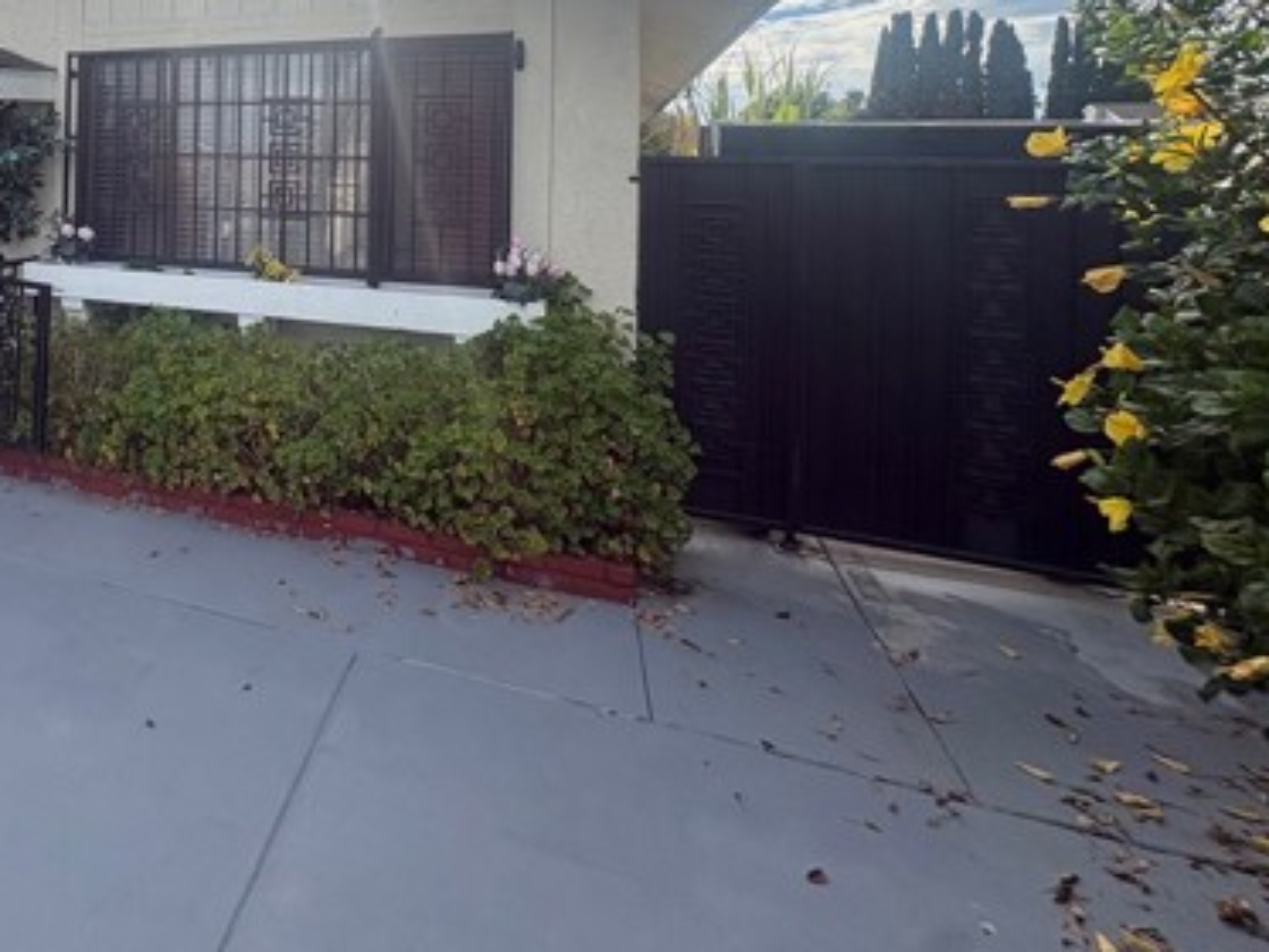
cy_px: 163
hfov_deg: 62.8
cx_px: 184
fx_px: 880
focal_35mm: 24
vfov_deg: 52.4
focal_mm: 2.22
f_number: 2.2
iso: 64
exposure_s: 1/1299
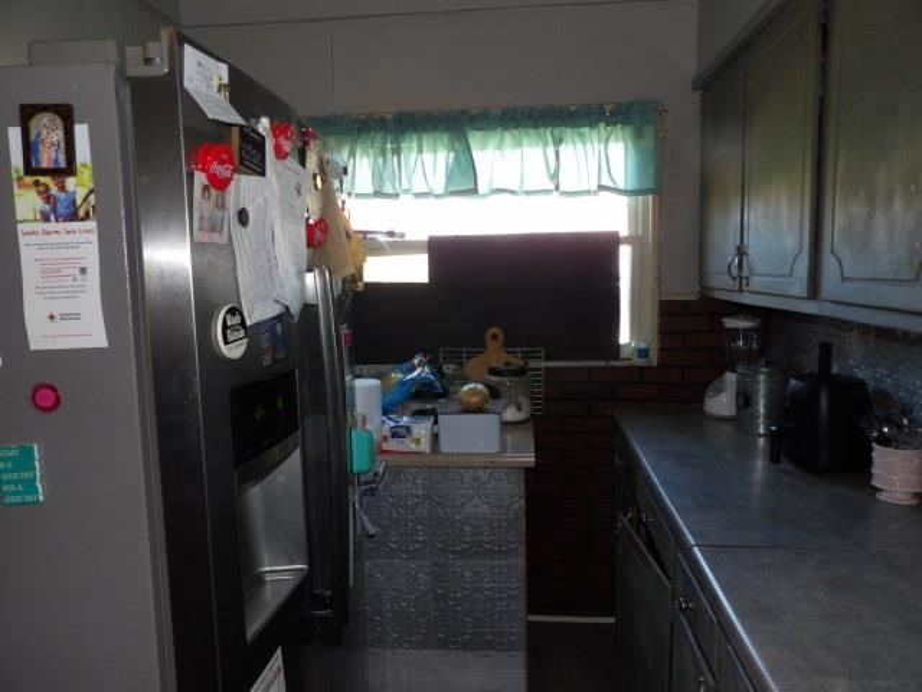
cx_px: 461
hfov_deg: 71.6
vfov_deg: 56.8
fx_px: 639
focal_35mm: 24
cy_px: 346
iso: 200
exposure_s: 1/29
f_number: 3.2
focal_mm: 4.3
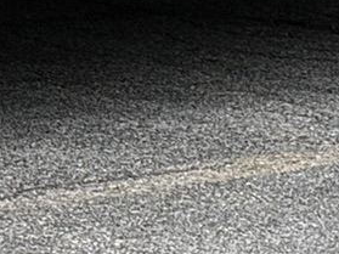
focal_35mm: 882
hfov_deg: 2.2
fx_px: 8634
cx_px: -41
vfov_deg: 1.7
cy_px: -523
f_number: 2.8
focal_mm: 15.66
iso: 50
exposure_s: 1/668
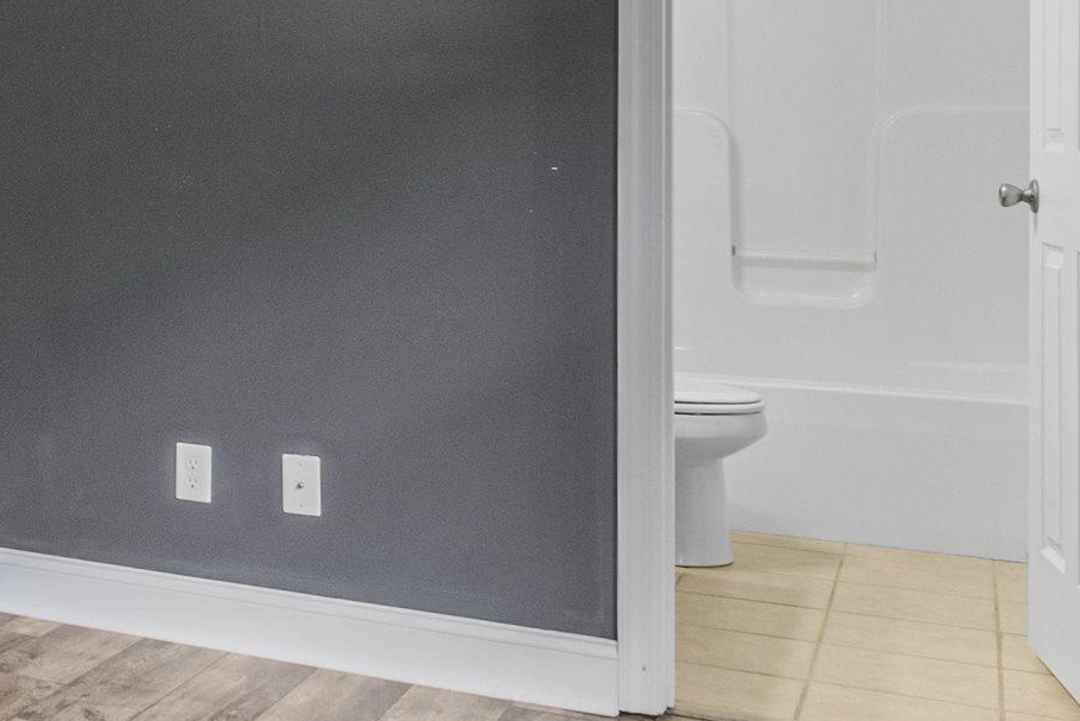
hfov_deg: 29.3
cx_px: -310
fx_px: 1671
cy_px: 184
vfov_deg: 24.1
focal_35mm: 56
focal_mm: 11
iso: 400
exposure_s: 1/40
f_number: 7.1
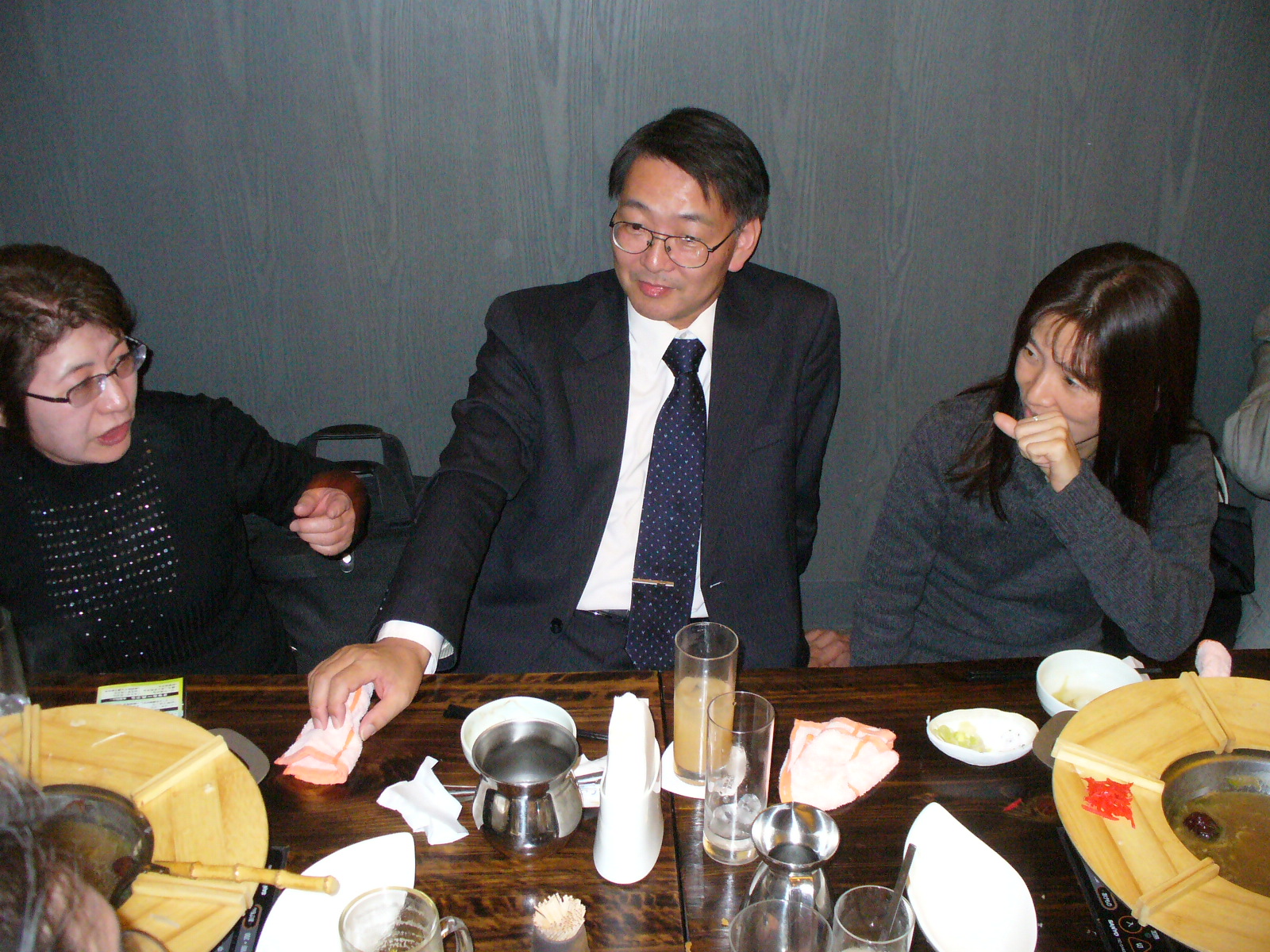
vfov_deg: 38.7
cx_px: 635
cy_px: 476
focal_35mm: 37
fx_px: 1357
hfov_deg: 50.1
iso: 400
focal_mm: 6.1
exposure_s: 1/60
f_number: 2.8
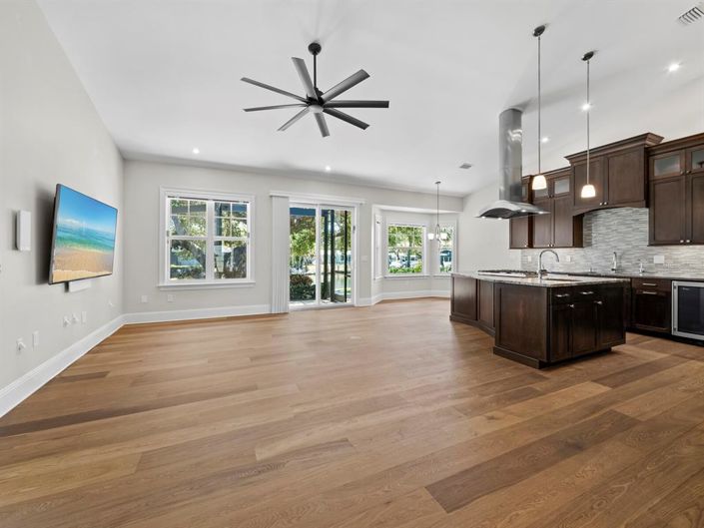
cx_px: 352
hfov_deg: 102.1
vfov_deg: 85.7
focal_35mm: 14
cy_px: 264
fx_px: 285
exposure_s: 1/1.67
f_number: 10
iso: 320
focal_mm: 7
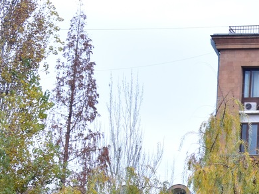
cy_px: 179
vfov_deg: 10.7
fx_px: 1032
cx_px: 481
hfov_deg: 12.9
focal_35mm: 138
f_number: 5
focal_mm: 38
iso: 2000
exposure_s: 1/250
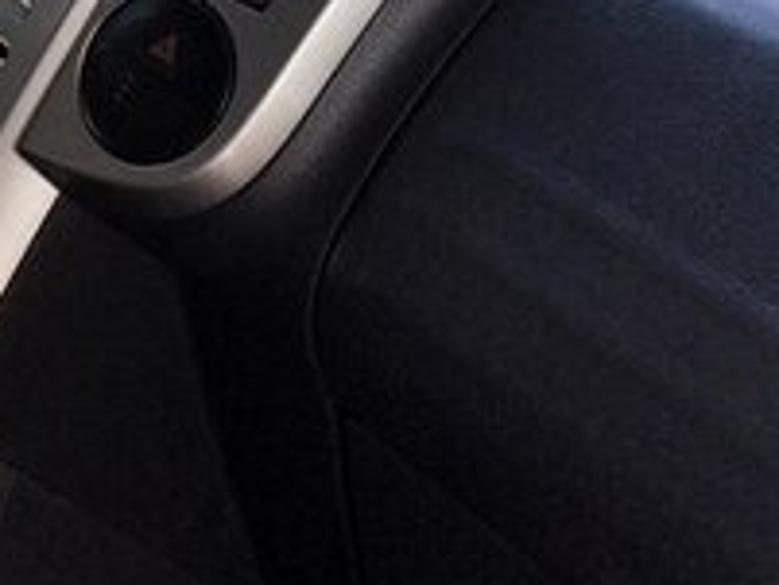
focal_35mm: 95
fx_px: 2139
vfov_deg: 15.2
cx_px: -384
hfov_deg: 18.4
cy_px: -68
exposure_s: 1/258
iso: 32
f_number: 2.2
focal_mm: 4.15
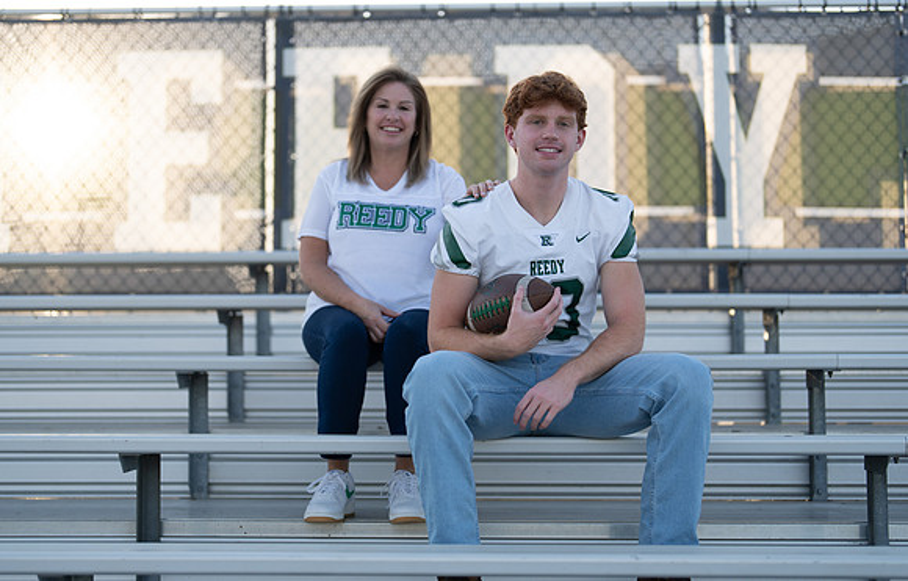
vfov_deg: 23.7
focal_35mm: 56
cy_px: 265
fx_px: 1383
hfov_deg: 36.3
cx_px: 419
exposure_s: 1/2000
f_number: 1.2
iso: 100
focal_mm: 50
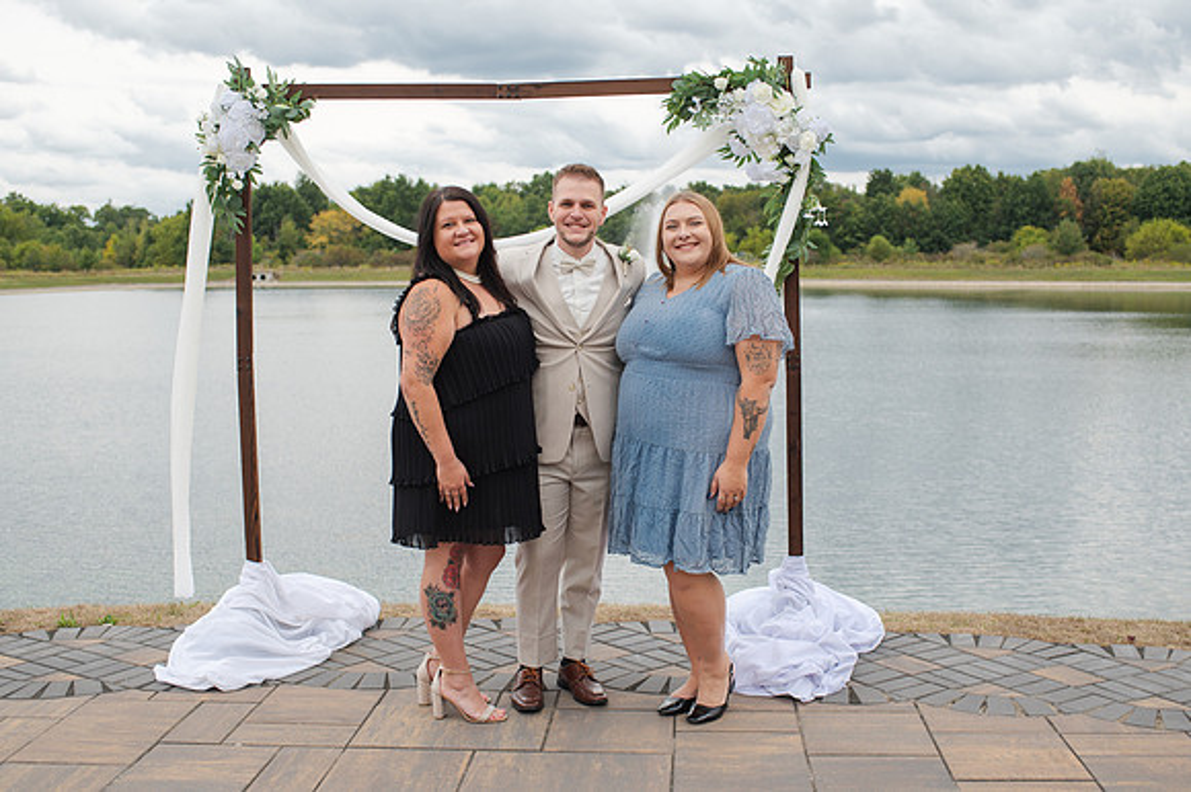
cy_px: 434
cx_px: 608
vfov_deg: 32.8
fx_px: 1347
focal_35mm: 41
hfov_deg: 47.7
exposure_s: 1/800
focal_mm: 35
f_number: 3.5
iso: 125
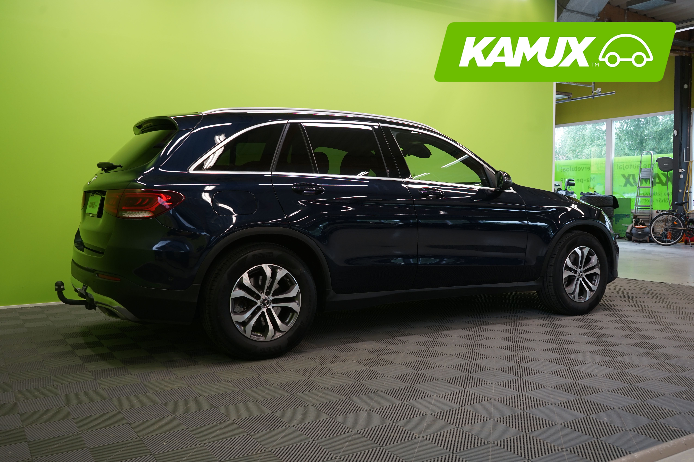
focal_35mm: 32
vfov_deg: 41.1
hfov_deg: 58.7
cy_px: 231
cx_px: 347
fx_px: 617
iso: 400
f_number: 5.6
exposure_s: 1/25
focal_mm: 32
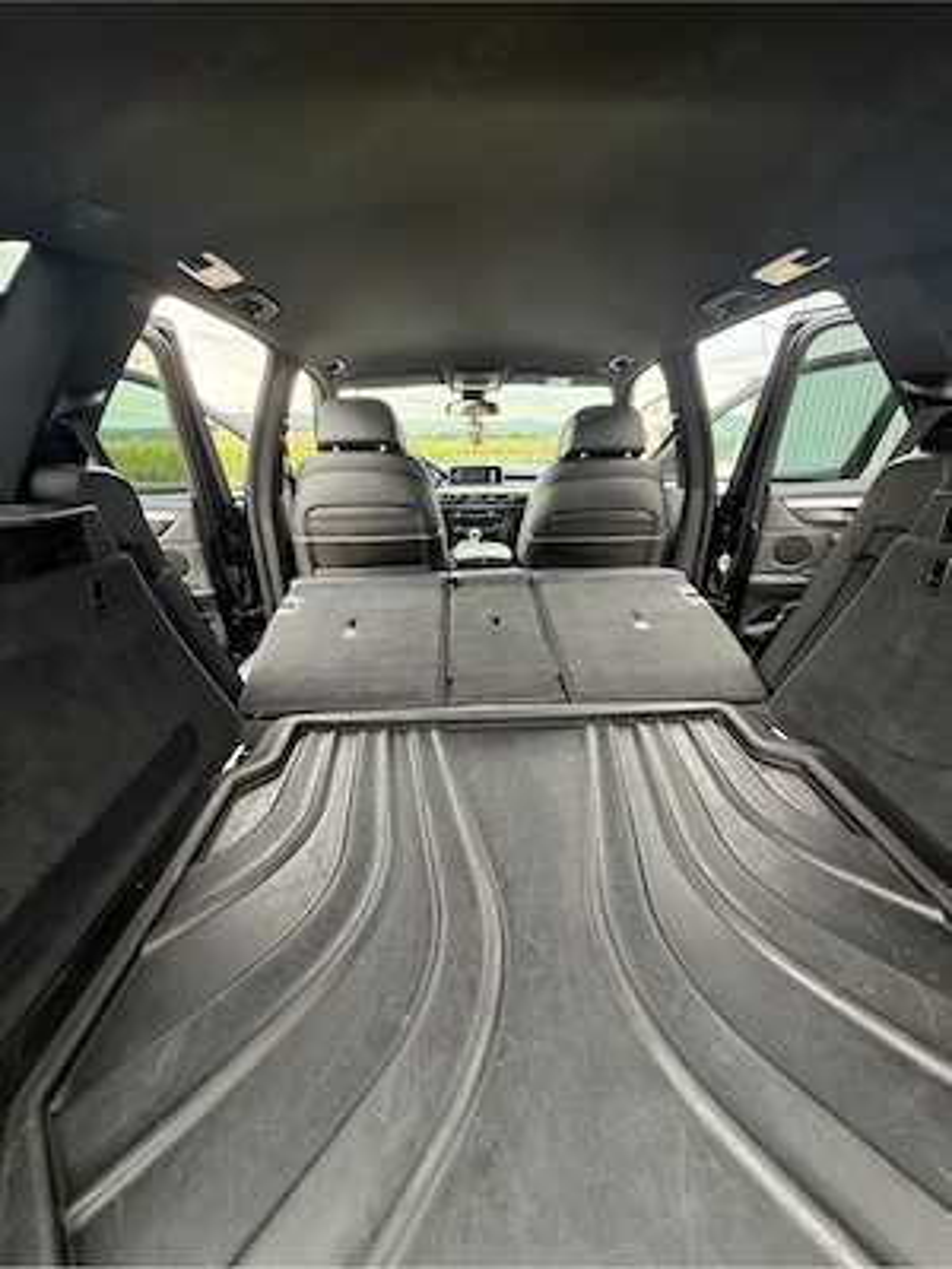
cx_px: 476
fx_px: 513
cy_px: 634
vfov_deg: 102.1
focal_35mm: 14
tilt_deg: -17.8
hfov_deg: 85.7
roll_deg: -0.8
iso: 160
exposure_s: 1/99
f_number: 2.2
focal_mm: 2.22
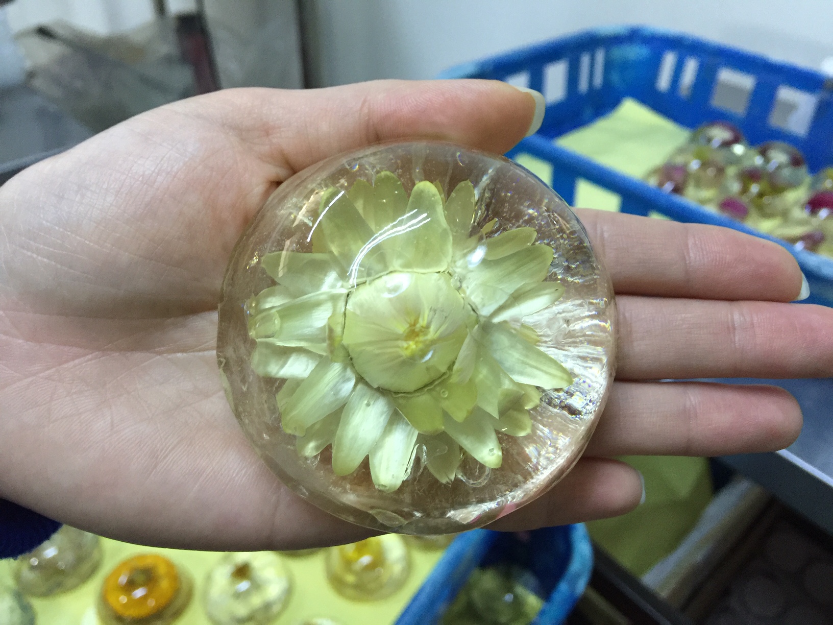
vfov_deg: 48.2
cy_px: 312
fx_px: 698
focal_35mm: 29
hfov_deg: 61.7
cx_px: 416
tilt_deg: -36.4
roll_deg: -1.7
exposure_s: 1/17
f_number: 2.2
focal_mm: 4.15
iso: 100
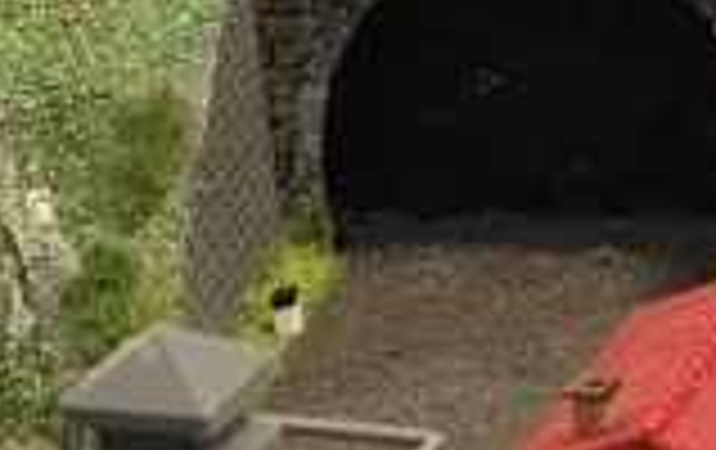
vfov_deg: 6.8
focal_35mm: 193
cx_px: 1301
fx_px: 3773
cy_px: 58
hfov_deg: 10.2
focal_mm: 4.22
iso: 200
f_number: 1.8
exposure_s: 1/25
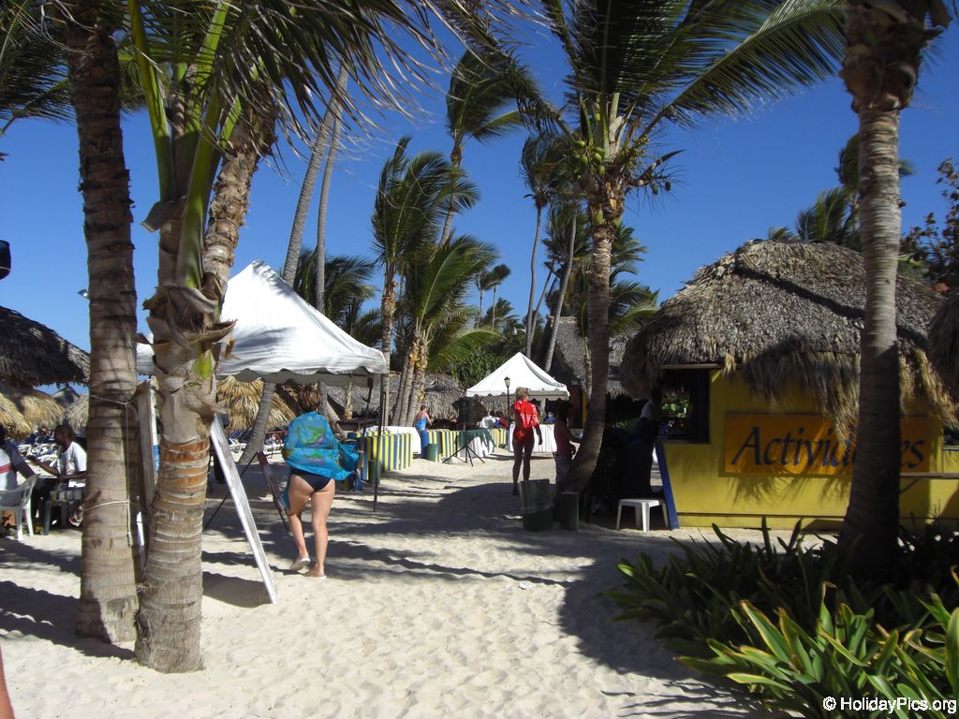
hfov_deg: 49.0
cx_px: 480
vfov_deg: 37.7
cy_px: 360
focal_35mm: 38
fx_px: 1053
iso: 64
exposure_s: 1/200
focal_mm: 6.2
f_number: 8
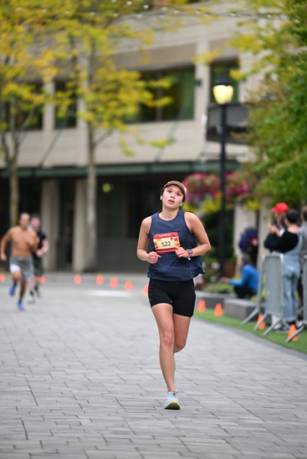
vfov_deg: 10.3
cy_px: 230
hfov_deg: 6.9
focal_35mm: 200
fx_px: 2557
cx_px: 154
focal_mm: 200
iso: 640
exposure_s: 1/2000
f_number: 2.8
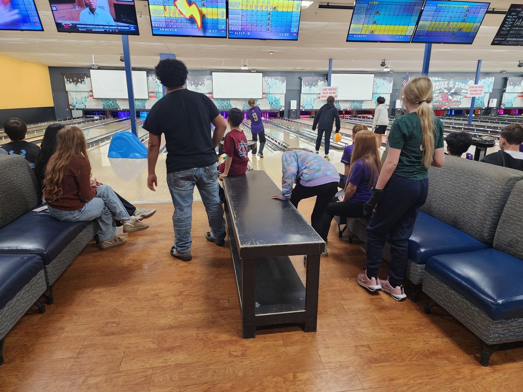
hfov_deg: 73.9
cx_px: 262
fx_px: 347
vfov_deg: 58.9
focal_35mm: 23
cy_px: 196
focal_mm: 6.4
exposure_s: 1/120
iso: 500
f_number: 1.8
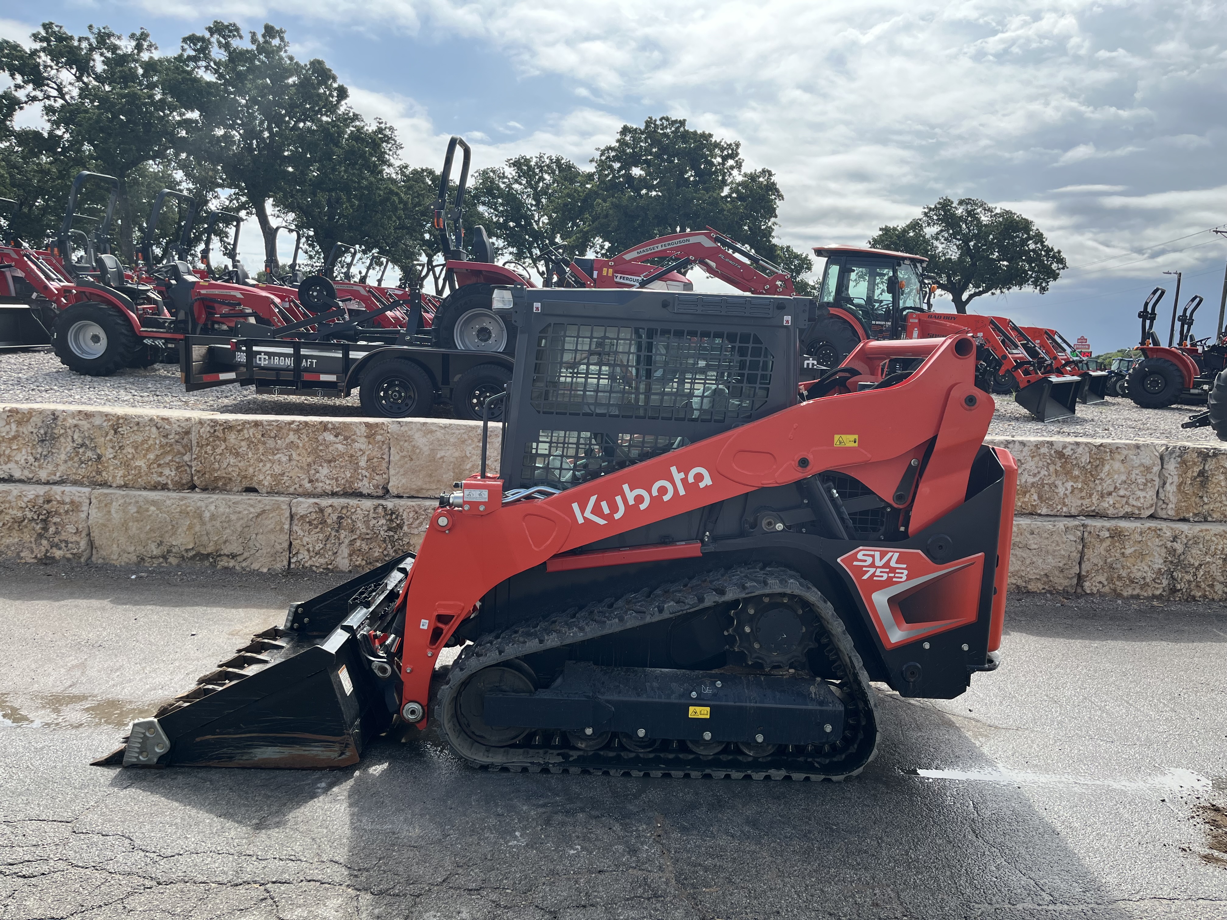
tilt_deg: -5.3
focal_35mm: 26
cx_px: 614
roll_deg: -1.7
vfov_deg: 53.1
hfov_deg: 67.3
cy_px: 460
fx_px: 922
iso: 50
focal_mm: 5.1
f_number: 1.6
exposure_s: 1/2755
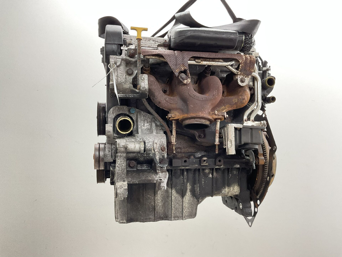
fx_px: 286
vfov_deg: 48.2
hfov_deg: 61.7
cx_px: 171
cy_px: 128
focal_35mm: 29
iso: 100
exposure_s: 1/50
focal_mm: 3
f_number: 1.8
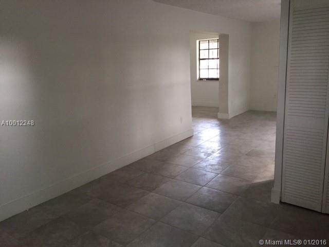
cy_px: 124
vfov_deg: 48.2
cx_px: 164
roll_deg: +1.2
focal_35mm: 29
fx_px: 276
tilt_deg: -13.0
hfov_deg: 61.7
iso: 125
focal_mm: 4.15
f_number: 2.2
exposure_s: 1/30
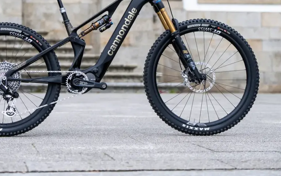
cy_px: 44
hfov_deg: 19.3
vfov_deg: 12.1
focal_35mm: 108
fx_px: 827
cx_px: 115
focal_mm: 74
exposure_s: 1/500
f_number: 3.2
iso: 800
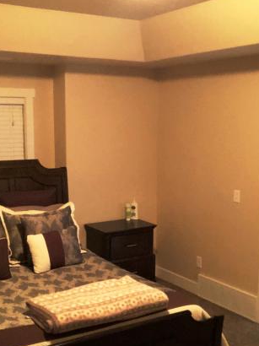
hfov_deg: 29.0
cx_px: 102
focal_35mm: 50
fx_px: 499
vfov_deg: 38.1
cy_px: 195
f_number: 2.2
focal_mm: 2.87
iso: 500
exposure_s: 1/30
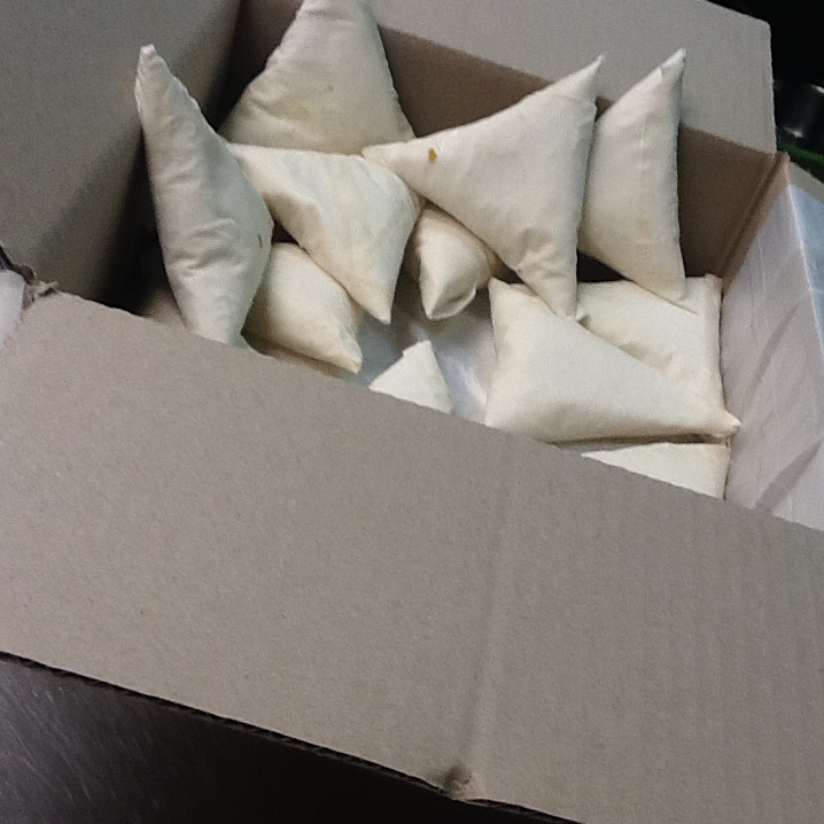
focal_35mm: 52
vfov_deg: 32.8
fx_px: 1400
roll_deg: -19.8
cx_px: 472
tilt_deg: -37.2
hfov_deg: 32.7
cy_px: 412
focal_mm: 2.03
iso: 40
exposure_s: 1/30
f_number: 2.4
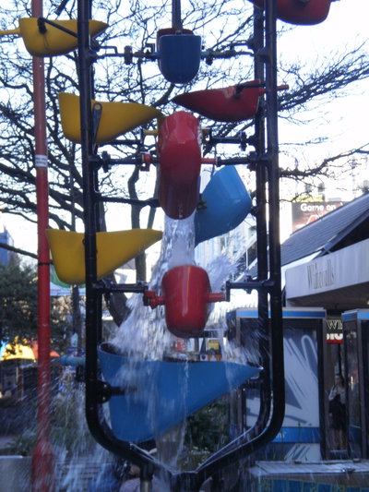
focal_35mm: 114
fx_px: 1620
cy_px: 246
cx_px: 184
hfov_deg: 13.0
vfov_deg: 17.3
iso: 200
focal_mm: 18.9
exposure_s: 1/80
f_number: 5.9
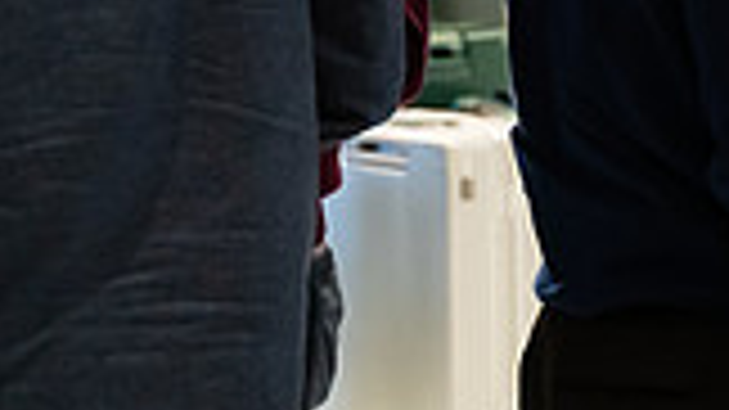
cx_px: 1188
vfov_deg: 5.4
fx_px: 4348
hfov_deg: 9.3
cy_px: -36
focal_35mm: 225
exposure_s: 1/200
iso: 2500
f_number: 3.2
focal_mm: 58
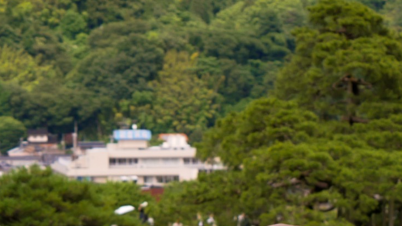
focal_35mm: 268
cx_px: 298
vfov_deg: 4.5
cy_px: 312
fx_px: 2857
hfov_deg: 8.0
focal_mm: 45
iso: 200
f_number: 6.3
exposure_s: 1/500
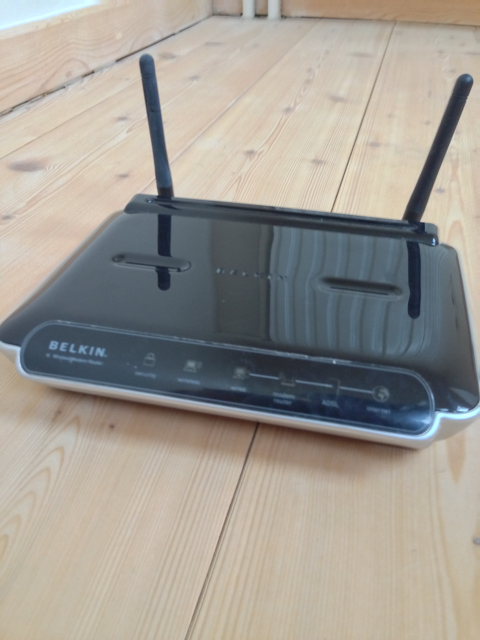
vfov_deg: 55.4
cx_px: 240
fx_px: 610
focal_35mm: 33
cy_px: 320
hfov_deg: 42.9
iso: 320
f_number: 2.4
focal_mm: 4.13
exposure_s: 1/20
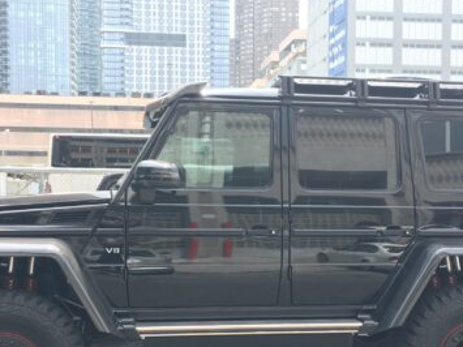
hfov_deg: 38.9
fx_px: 655
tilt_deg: -3.9
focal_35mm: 49
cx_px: 233
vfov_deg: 29.6
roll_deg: +0.6
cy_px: 214
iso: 25
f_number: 2.2
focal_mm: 4.15
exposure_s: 1/242
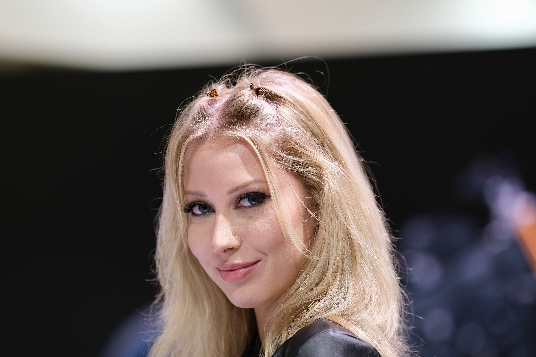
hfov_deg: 12.8
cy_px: 202
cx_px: 236
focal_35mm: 161
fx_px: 2397
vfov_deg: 8.5
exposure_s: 1/200
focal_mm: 90
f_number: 2
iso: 160
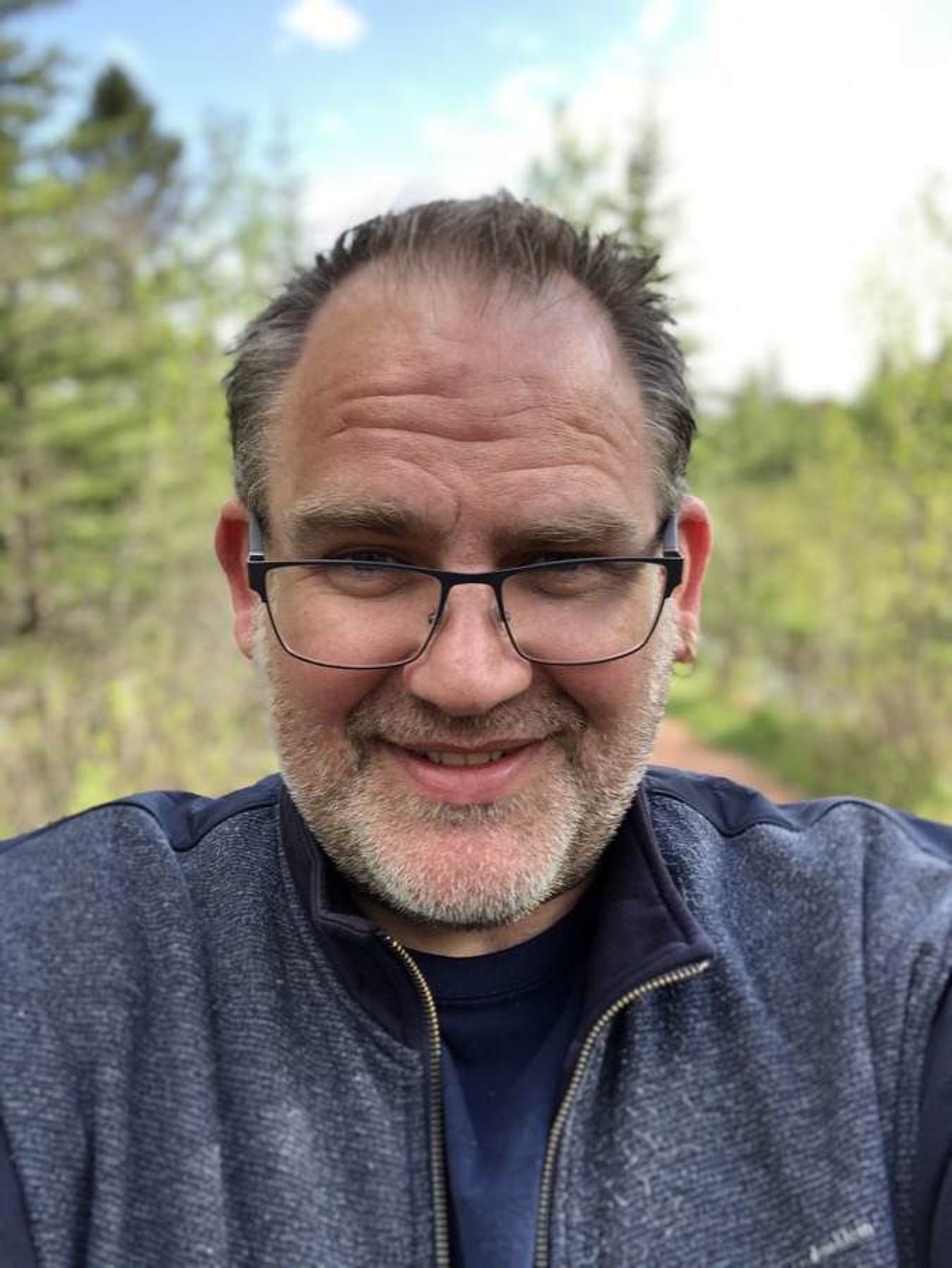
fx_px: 1172
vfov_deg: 56.8
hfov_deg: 44.2
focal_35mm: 32
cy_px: 634
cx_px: 476
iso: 32
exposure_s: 1/120
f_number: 2.2
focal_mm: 2.87
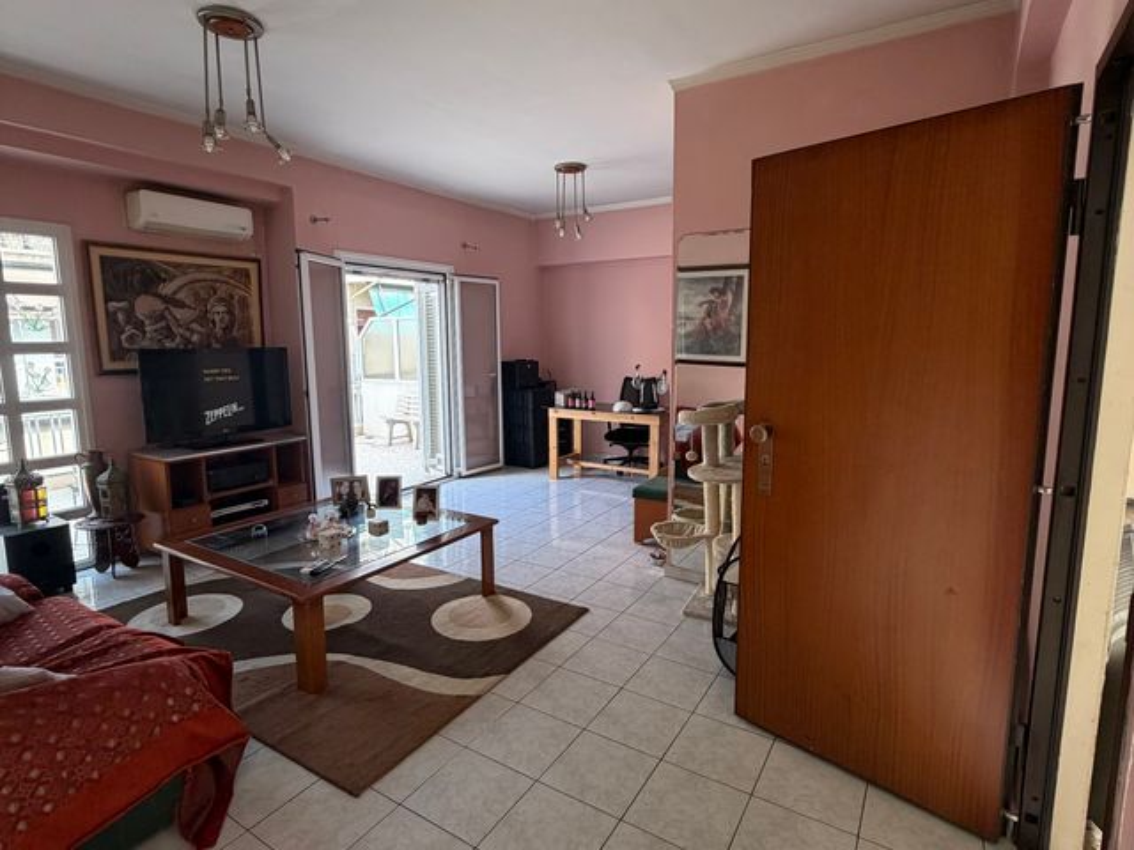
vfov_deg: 85.7
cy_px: 425
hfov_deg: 102.1
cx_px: 567
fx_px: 459
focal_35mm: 14
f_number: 2.2
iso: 160
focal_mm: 2.22
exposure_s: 1/121
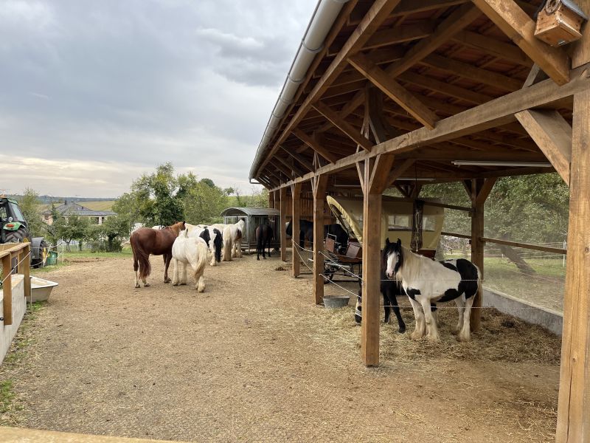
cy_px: 222
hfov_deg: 67.3
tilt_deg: -3.5
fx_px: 443
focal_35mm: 26
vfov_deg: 53.1
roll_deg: -1.6
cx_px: 295
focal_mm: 5.1
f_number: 1.6
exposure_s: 1/737
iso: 50
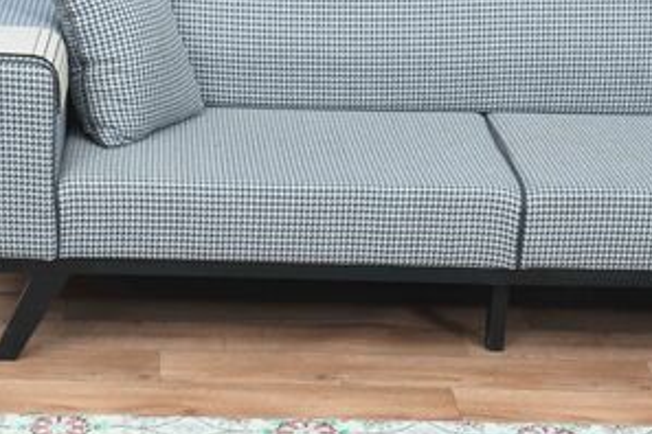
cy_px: 522
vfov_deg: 12.7
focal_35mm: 105
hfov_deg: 19.4
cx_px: 239
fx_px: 1902
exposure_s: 1/125
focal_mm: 40
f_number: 16
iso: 1250
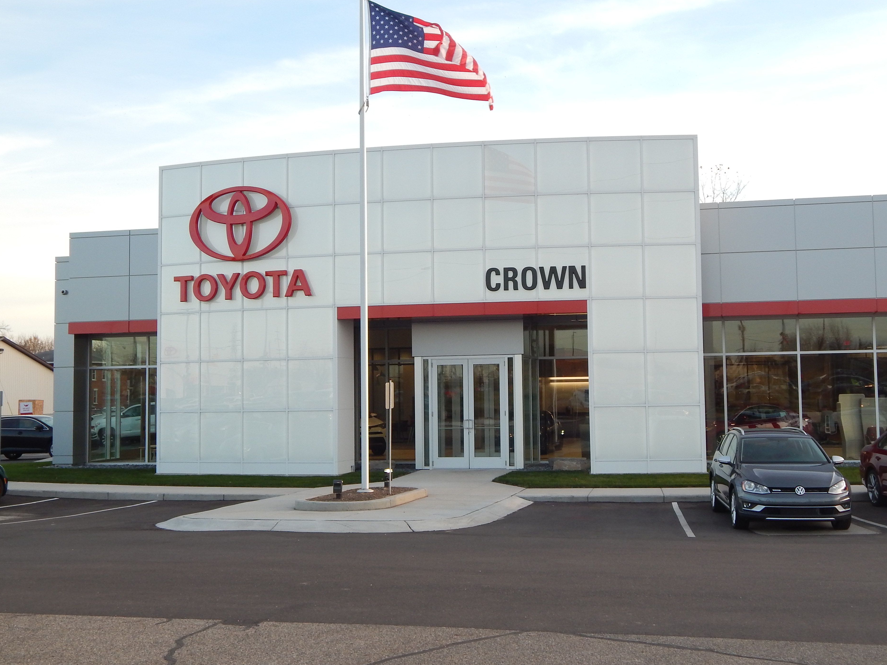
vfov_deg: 30.9
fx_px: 1204
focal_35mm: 47
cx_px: 501
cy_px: 309
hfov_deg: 40.4
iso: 125
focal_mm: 6.8
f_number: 3.4
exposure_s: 1/200
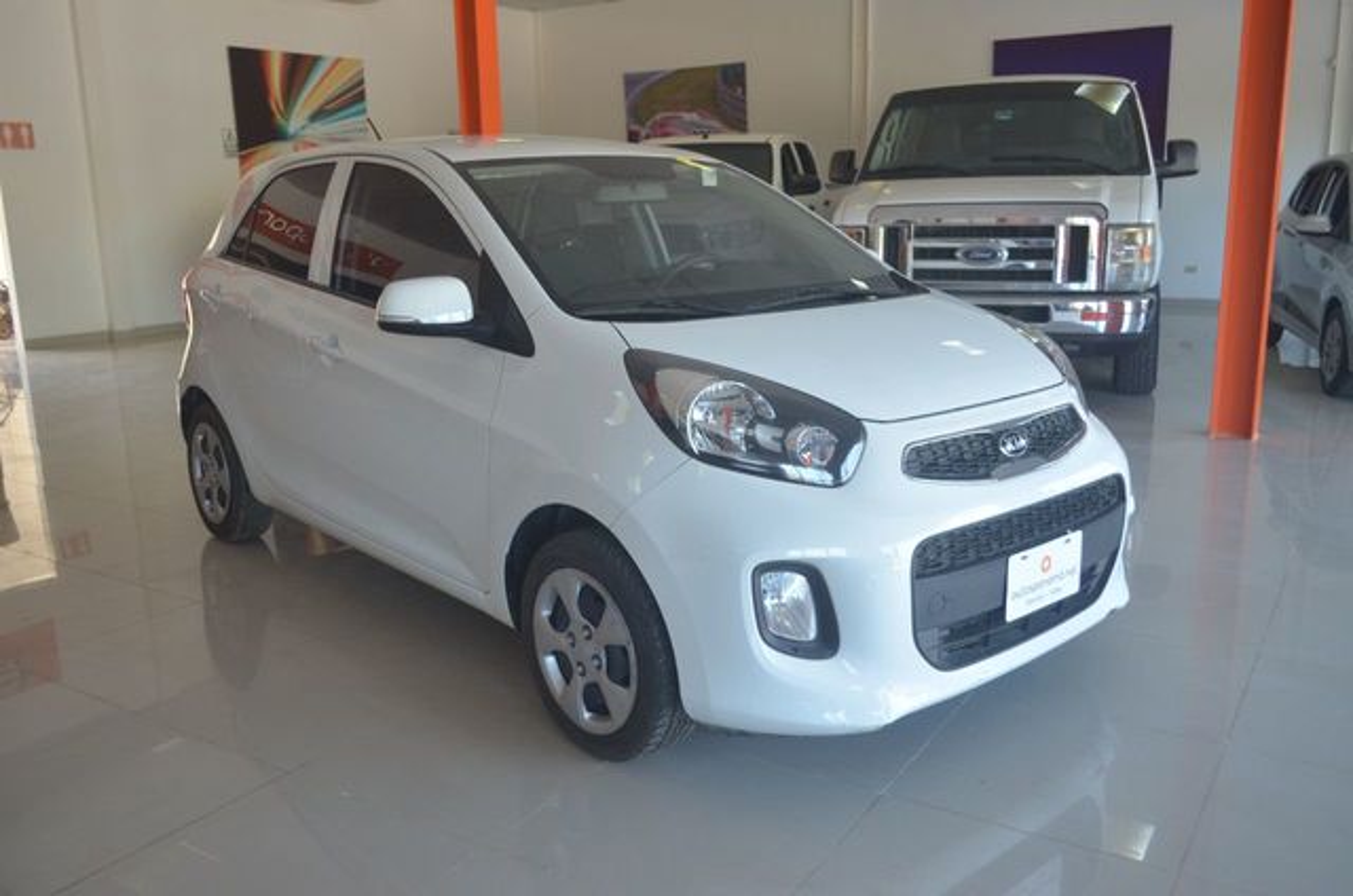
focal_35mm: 30
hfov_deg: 62.0
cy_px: 448
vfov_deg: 43.4
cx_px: 676
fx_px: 1125
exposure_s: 1/125
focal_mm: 20
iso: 500
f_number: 3.8
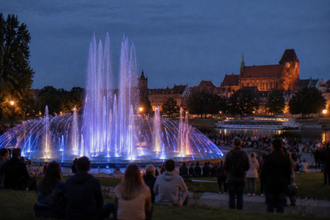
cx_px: 165
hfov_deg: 48.5
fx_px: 367
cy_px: 110
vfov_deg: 33.4
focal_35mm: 40
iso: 6400
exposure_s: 1/125
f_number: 4
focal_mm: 40
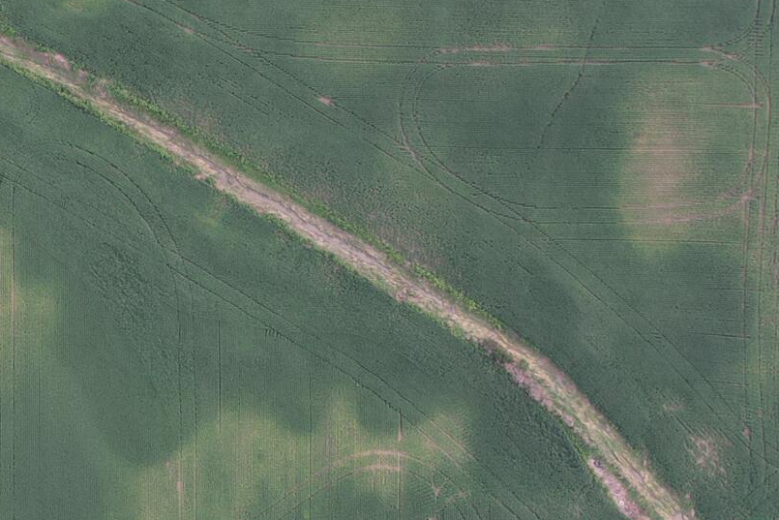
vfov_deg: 16.4
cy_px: 505
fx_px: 1775
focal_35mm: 82
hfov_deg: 22.7
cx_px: -168
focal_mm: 8.38
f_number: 2.8
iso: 100
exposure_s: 1/60
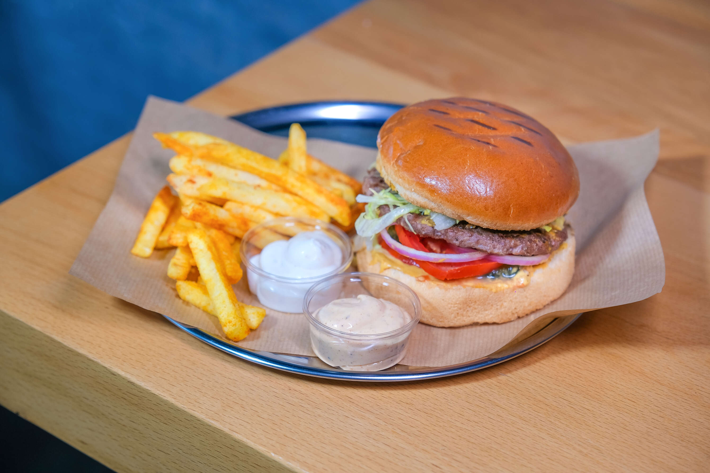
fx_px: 1637
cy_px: 236
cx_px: 355
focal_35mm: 83
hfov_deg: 24.5
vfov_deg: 16.5
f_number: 3.2
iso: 250
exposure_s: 1/200
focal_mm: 55
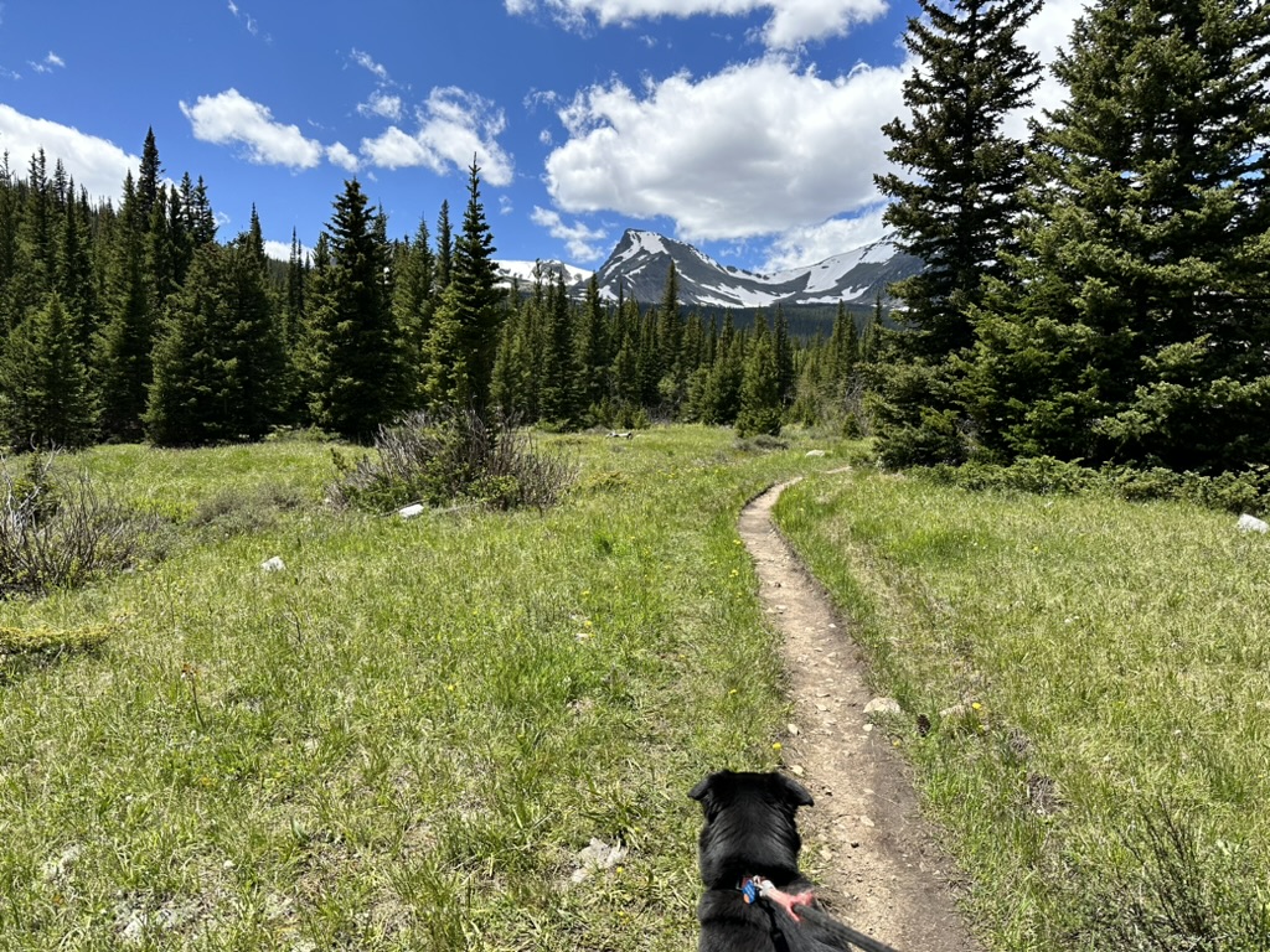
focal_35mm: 24
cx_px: 635
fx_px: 881
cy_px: 476
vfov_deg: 56.8
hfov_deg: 71.6
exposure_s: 1/3247
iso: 80
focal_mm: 6.86
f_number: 1.78
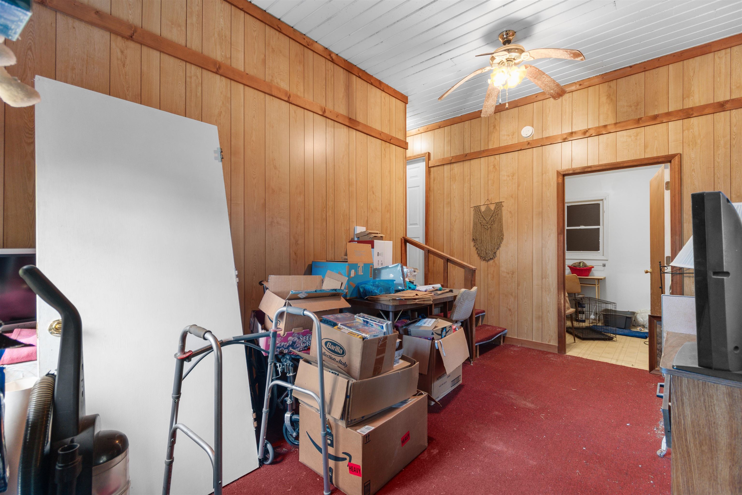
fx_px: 309
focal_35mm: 15
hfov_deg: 100.4
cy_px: 248
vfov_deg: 77.3
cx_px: 371
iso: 100
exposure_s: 1/2
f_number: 4.5
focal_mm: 10
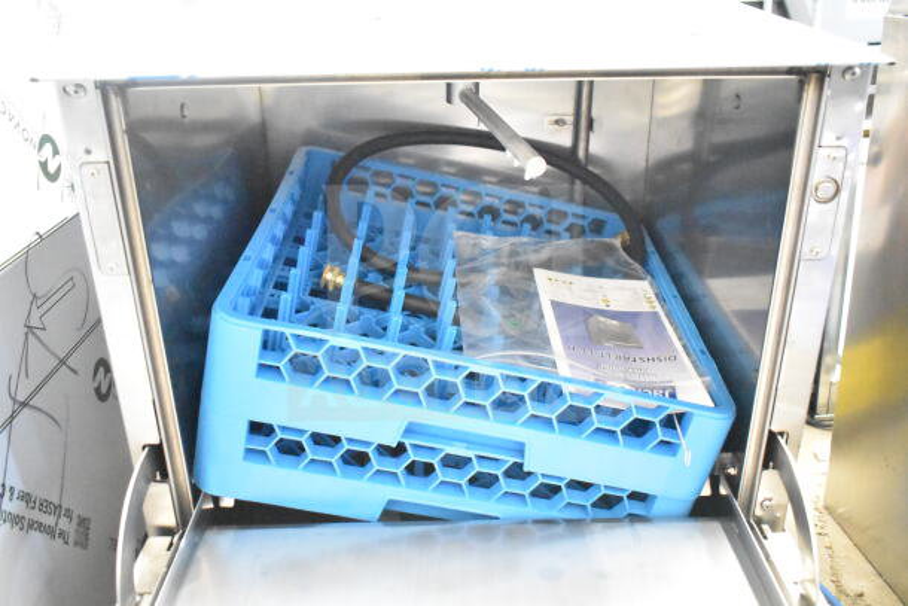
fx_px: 832
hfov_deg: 57.2
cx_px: 454
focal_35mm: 33
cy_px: 303
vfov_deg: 40.0
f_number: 3.8
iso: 25600
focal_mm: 22
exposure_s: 1/40
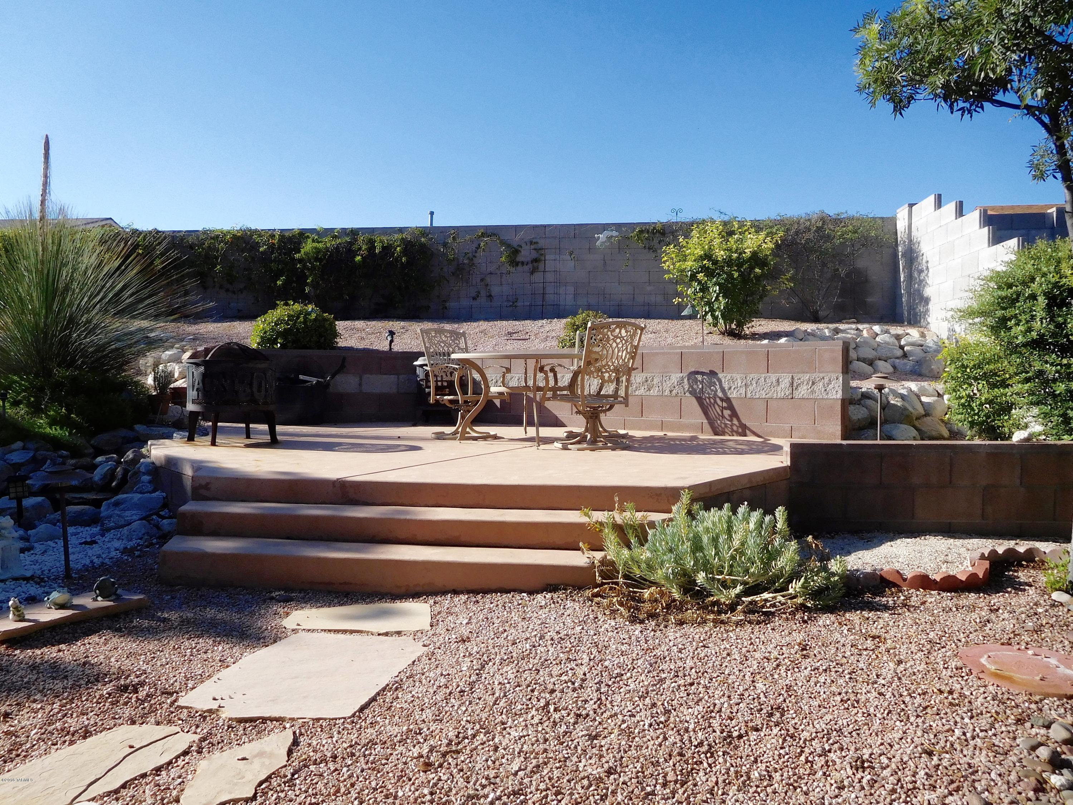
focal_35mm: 25
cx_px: 536
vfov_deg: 54.9
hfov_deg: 69.4
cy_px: 402
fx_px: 775
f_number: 3.4
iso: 125
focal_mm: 4.5
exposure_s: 1/1000
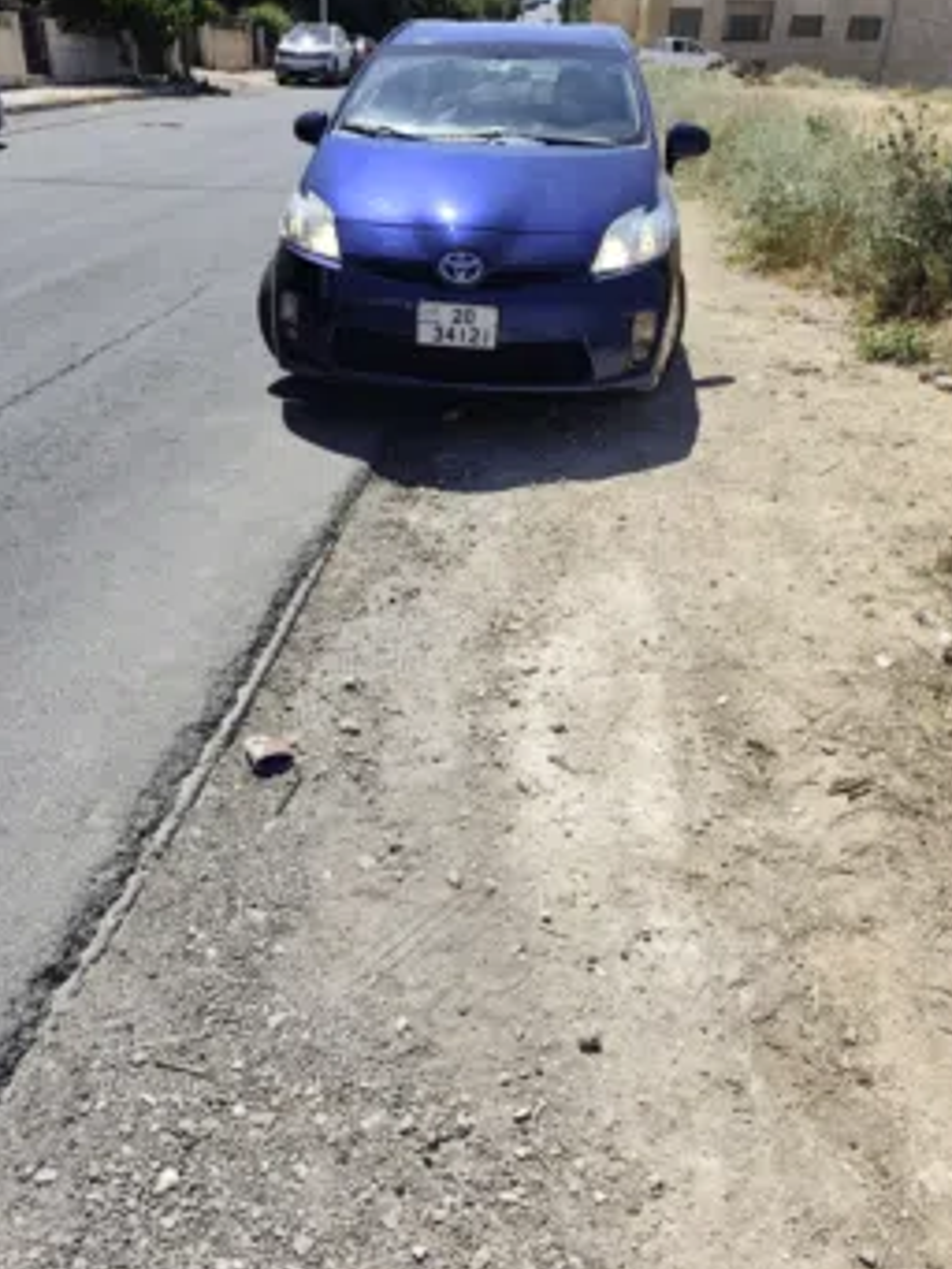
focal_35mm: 27
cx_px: 435
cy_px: 670
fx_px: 989
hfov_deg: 51.3
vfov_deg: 65.3
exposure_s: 1/1057
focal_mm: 6.19
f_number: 1.65
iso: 50
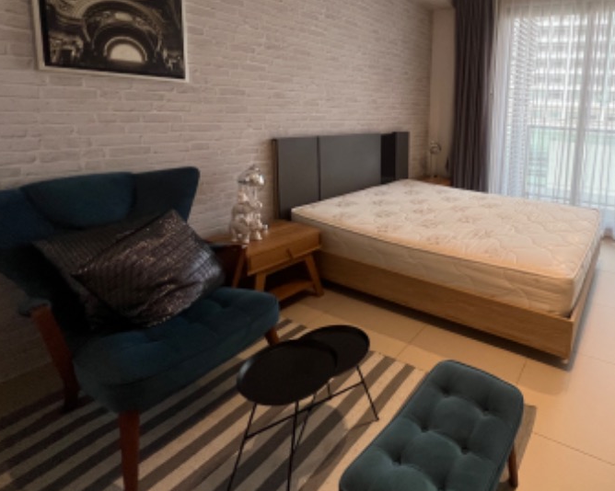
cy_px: 166
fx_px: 346
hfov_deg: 77.5
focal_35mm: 19
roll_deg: -0.3
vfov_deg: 69.0
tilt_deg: -9.4
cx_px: 456
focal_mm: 1.57
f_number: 1.8
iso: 125
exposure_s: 1/100
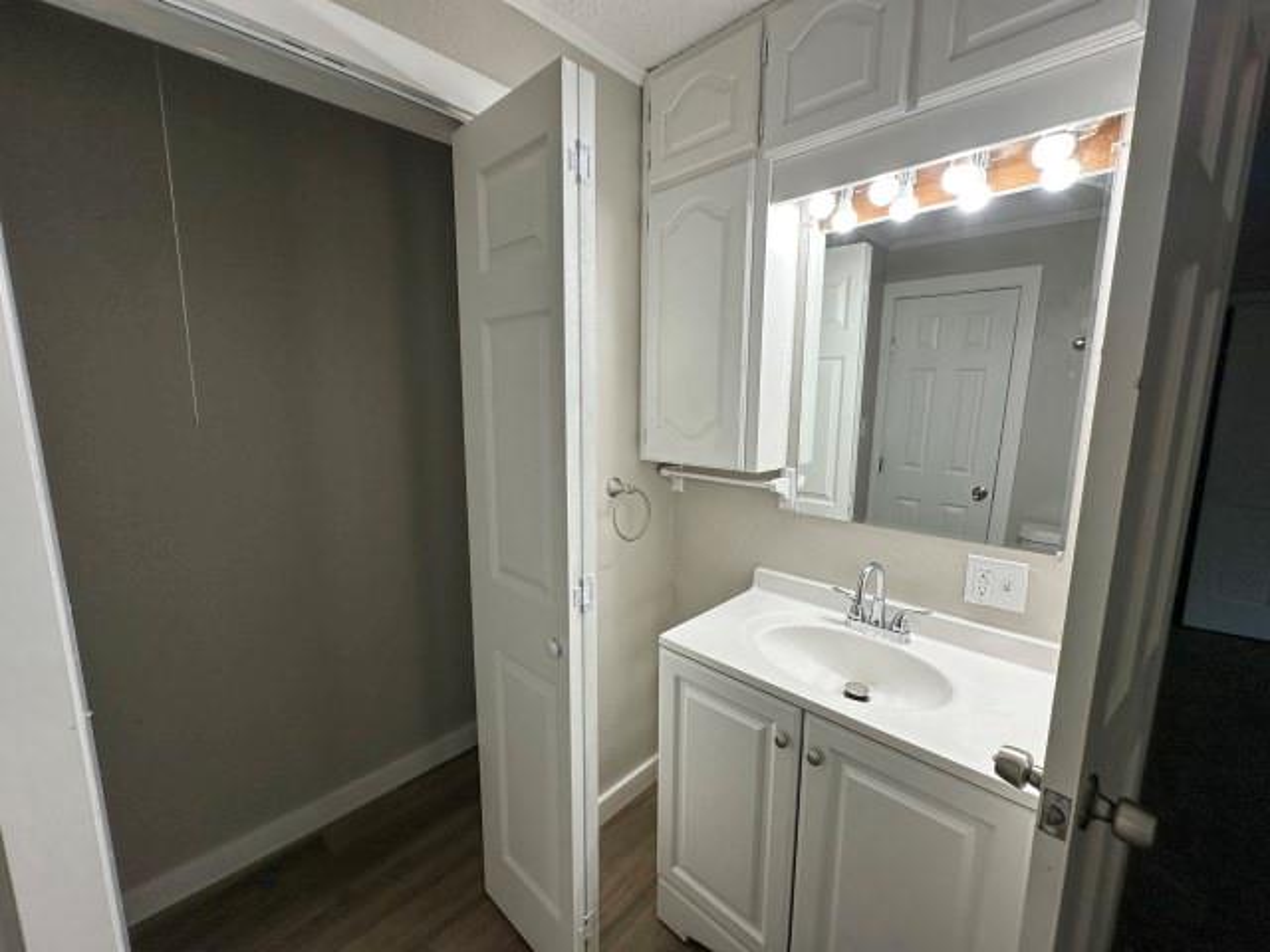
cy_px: 476
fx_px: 514
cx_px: 635
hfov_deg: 102.1
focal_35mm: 14
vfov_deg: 85.7
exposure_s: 1/120
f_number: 2.2
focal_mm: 2.22
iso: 64
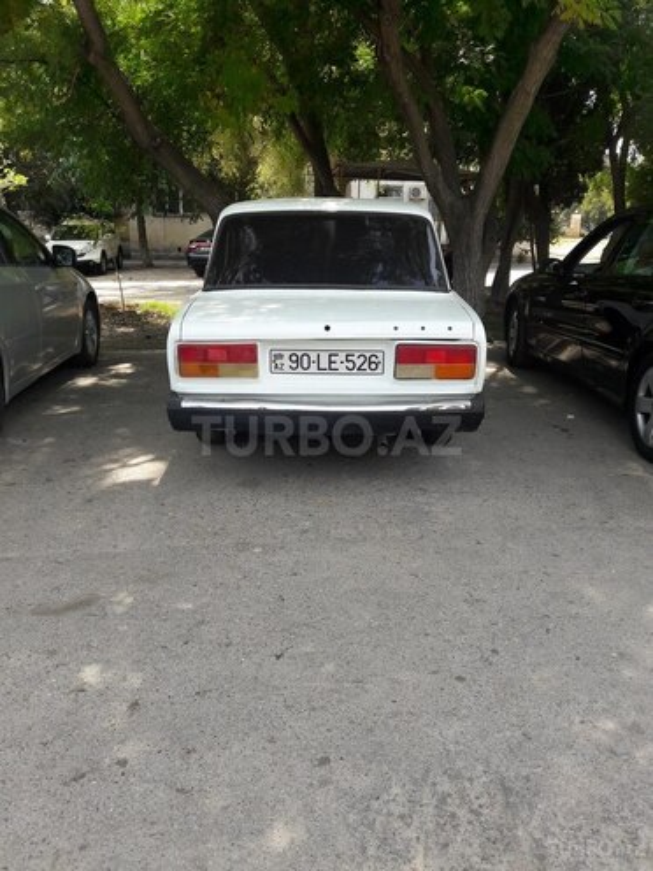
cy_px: 436
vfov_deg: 63.4
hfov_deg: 49.7
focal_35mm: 28
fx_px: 704
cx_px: 326
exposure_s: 1/433
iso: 40
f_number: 1.9
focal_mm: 3.7
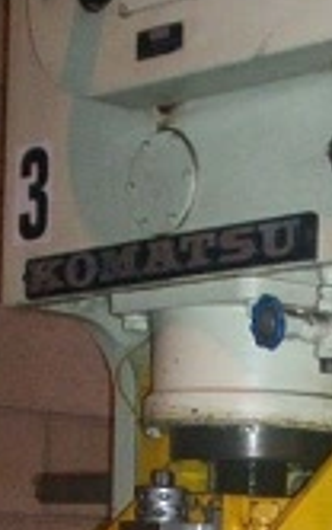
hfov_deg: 9.3
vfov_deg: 14.3
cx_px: 492
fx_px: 1994
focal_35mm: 138
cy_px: 753
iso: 140
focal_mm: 5.9
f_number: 4.5
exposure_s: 1/64
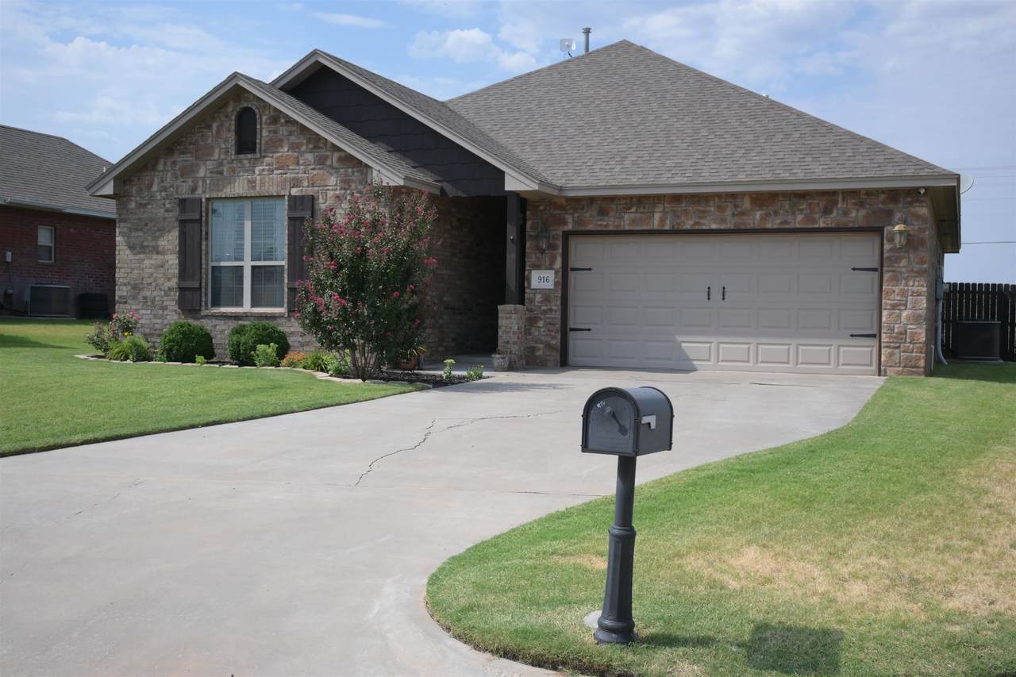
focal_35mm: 40
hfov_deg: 48.7
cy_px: 338
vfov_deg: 33.6
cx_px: 508
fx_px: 1122
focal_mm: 26.5
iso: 200
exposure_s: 1/2000
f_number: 4.5
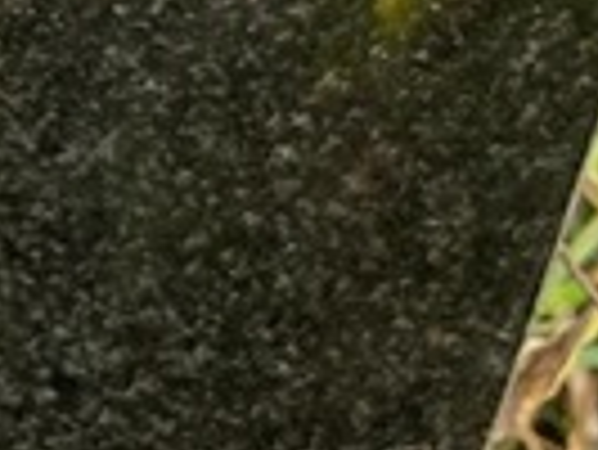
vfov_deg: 9.0
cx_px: -868
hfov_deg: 10.7
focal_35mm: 156
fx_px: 2697
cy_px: -414
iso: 32
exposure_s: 1/156
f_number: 1.8
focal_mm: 4.25
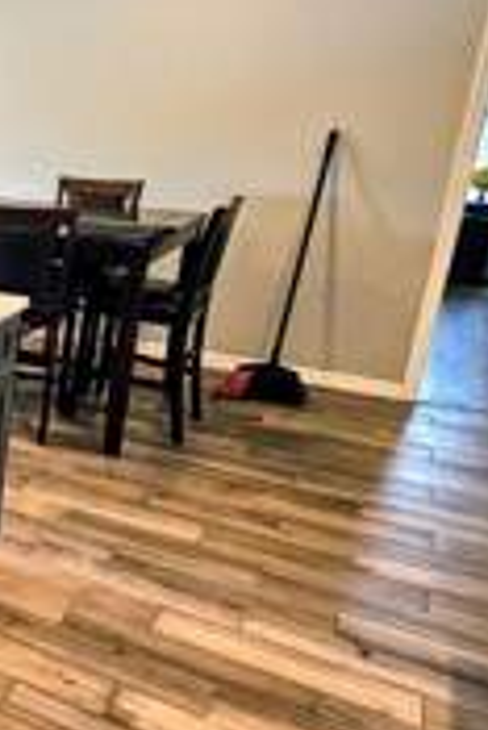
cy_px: 330
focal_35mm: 37
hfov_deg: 24.5
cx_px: -304
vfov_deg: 51.8
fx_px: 751
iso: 200
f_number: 2.2
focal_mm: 2.2
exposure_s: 1/60
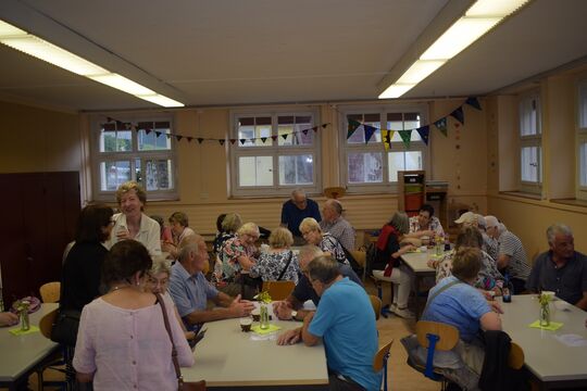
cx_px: 294
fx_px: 538
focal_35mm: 33
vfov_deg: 40.0
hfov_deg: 57.2
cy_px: 196
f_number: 3.8
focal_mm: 22
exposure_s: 1/80
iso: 360
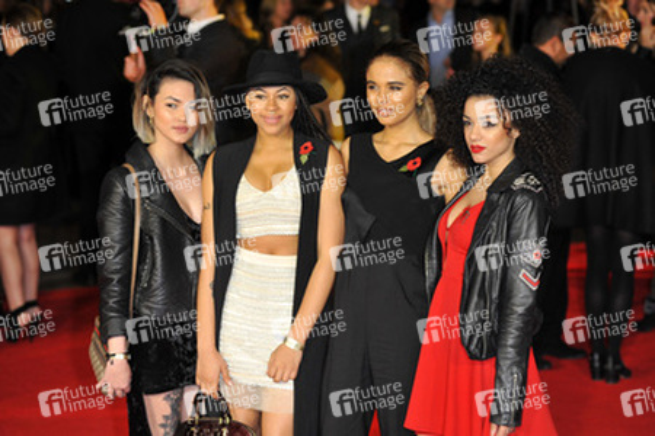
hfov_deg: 19.5
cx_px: 328
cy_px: 218
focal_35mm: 105
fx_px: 1910
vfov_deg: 13.0
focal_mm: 105
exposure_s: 1/250
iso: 1000
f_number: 4
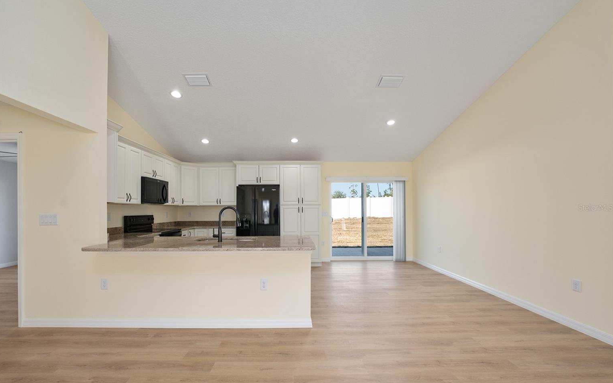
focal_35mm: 15
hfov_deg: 101.4
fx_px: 251
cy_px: 207
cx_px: 292
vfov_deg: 74.6
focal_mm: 14
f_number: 7.1
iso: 500
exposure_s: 1/50
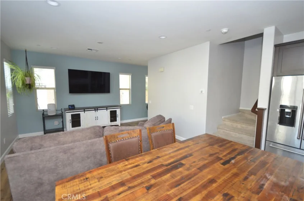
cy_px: 100
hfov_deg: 100.5
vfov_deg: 77.0
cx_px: 152
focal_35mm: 15
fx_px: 126
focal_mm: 10
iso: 500
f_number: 4
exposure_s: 1/60
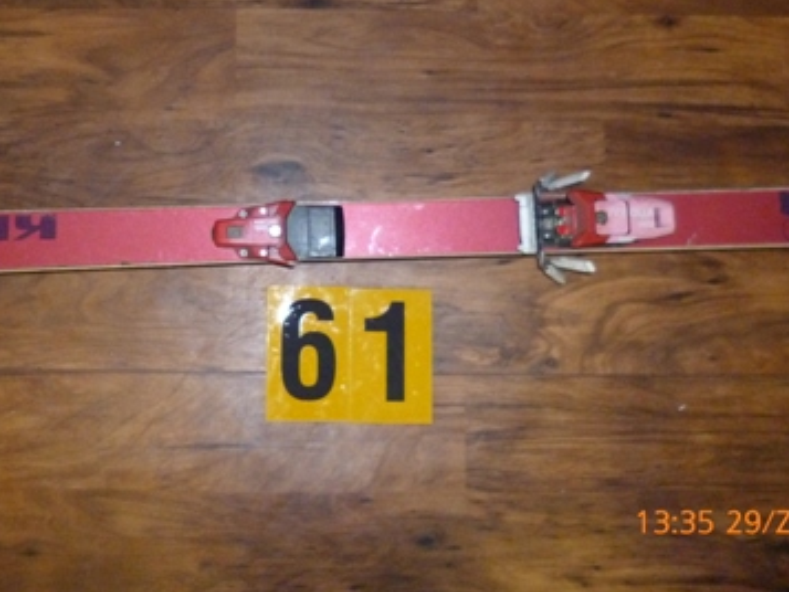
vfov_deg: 32.5
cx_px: 303
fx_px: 980
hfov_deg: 43.5
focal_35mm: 43
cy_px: 97
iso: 400
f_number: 2.5
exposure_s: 1/60
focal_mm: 4.3
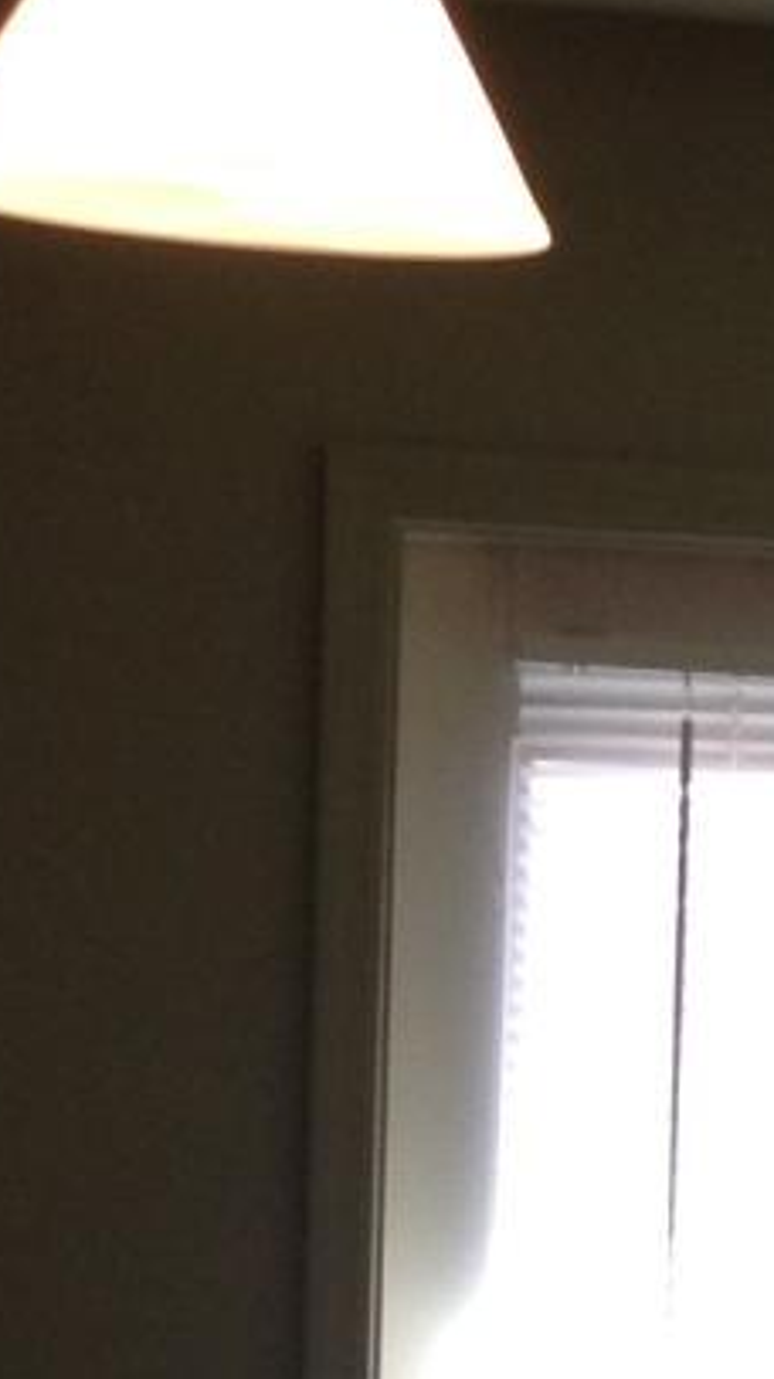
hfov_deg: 6.4
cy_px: 1637
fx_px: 6868
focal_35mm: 188
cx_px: 974
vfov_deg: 11.2
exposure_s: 1/40
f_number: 2.4
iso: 64
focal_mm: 4.28
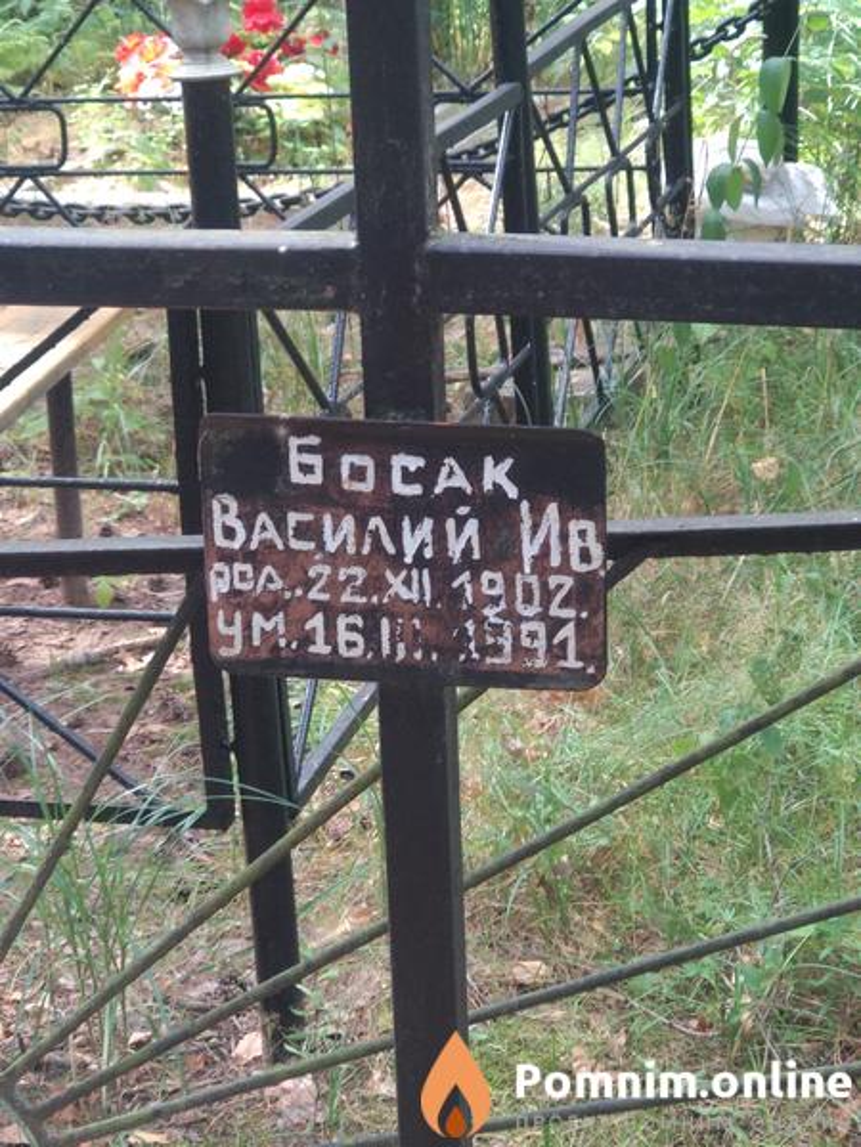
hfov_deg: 28.0
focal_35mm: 52
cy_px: 574
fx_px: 1725
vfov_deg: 36.8
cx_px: 430
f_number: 2.6
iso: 160
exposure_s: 1/60
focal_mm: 5.99
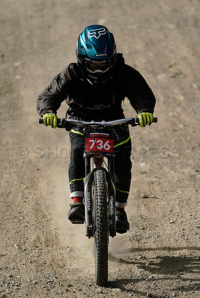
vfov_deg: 3.4
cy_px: 149
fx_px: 4965
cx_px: 100
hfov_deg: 2.3
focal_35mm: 600
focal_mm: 600
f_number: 4
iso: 200
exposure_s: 1/2000
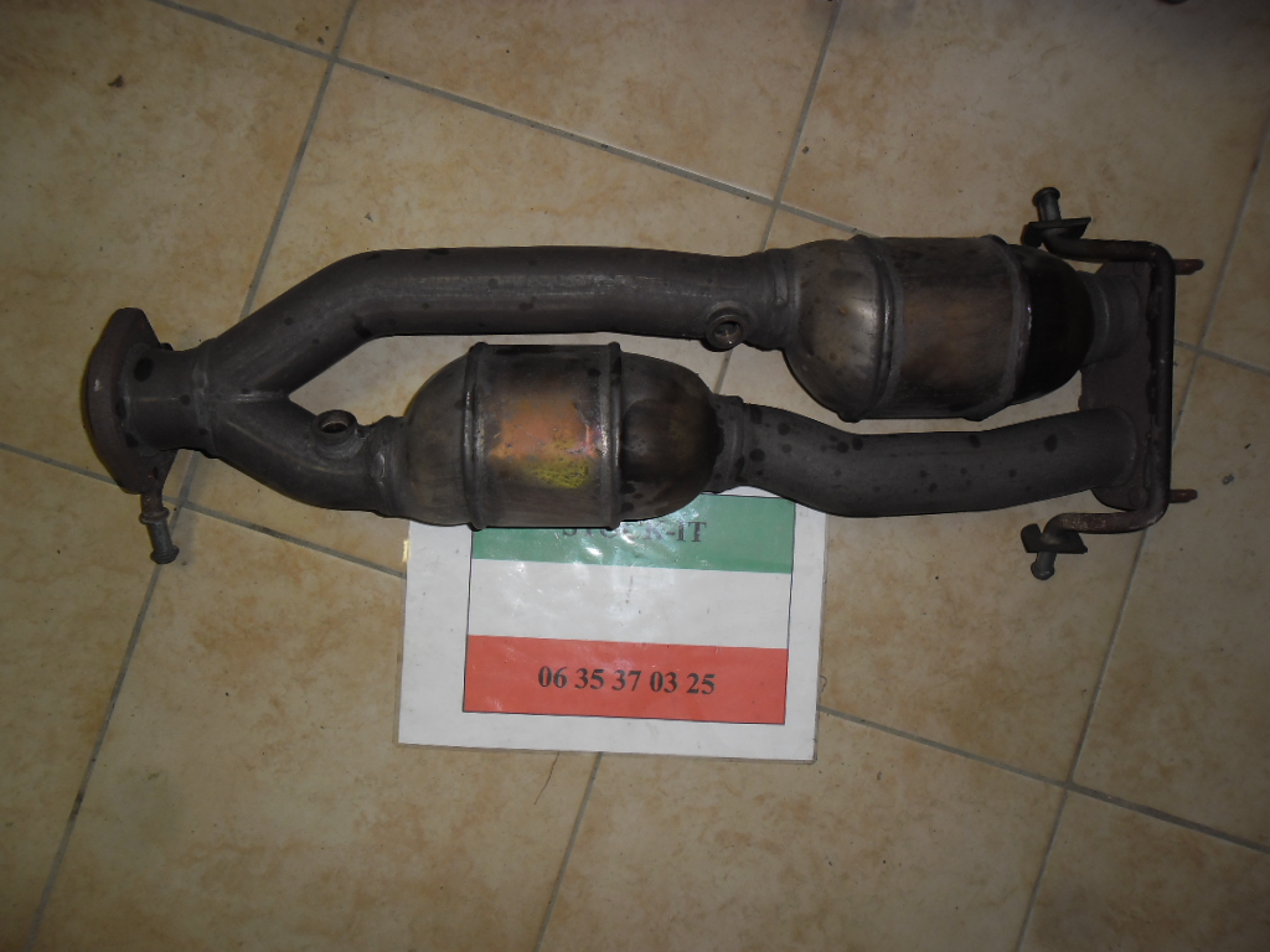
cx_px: 635
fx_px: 991
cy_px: 476
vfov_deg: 51.4
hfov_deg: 65.3
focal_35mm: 27
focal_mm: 4.9
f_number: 3.5
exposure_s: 1/45
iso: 80
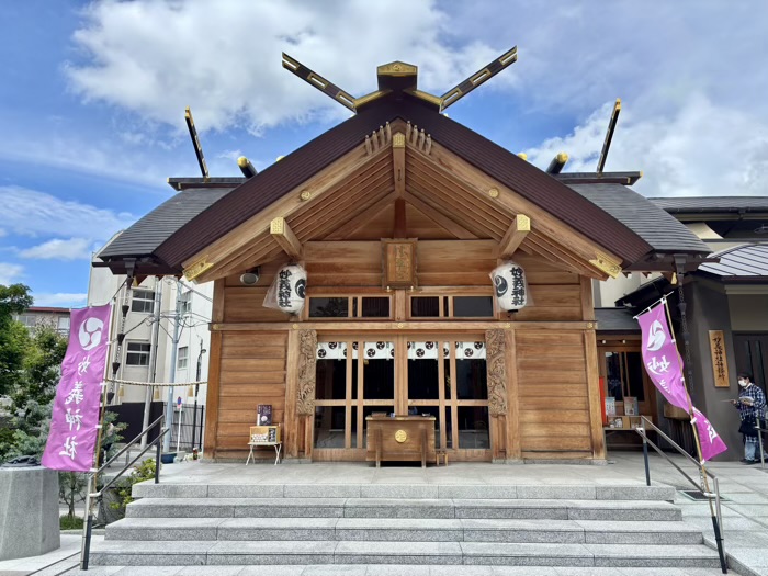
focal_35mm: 26
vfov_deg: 53.1
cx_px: 384
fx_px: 577
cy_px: 288
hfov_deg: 67.3
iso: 50
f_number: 1.6
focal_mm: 5.96
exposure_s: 1/2342
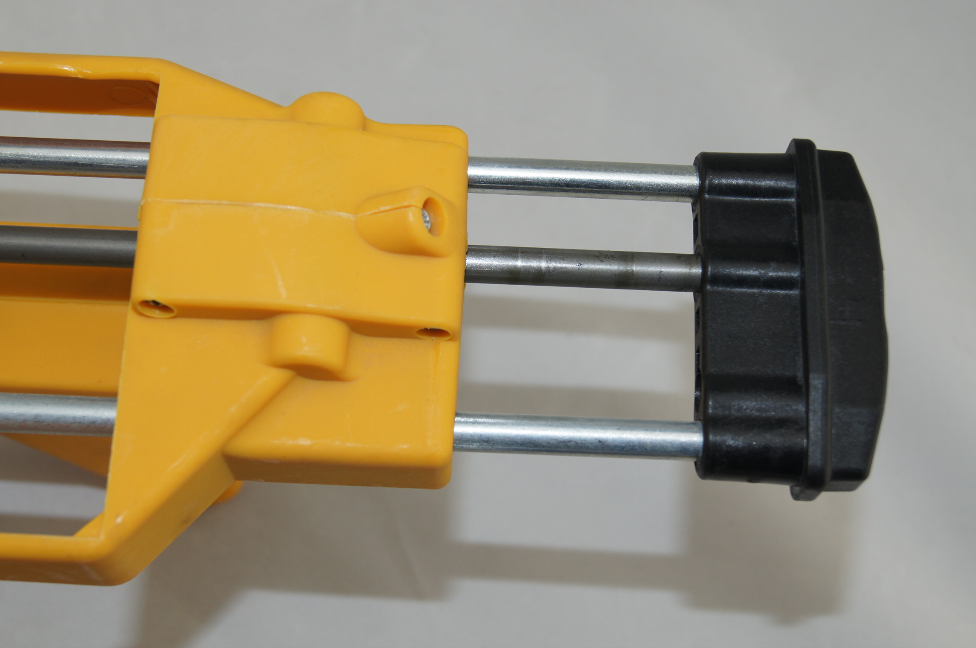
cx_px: 488
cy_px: 324
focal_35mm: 52
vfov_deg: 25.7
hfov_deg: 37.9
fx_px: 1422
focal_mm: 35
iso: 200
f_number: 8
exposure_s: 1/160
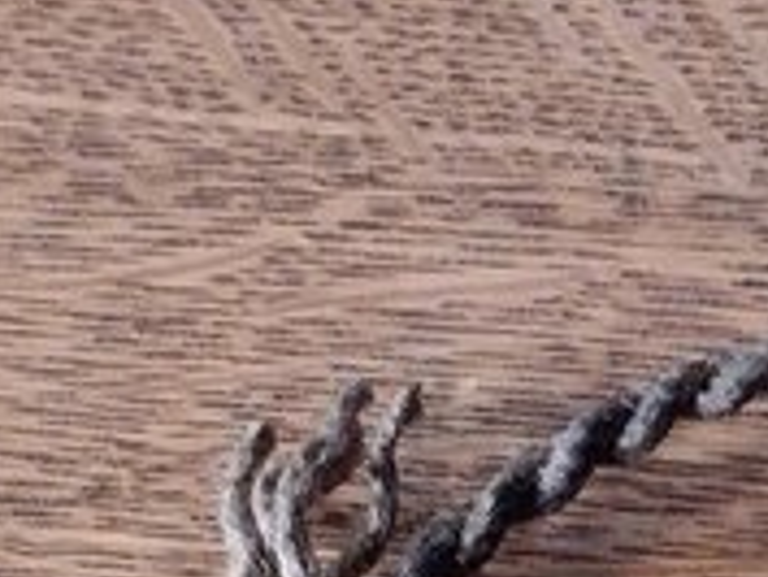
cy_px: 1822
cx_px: 2443
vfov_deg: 7.1
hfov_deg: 8.6
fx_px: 4063
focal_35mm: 183
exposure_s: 1/40
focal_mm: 4.71
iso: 394
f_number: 1.7
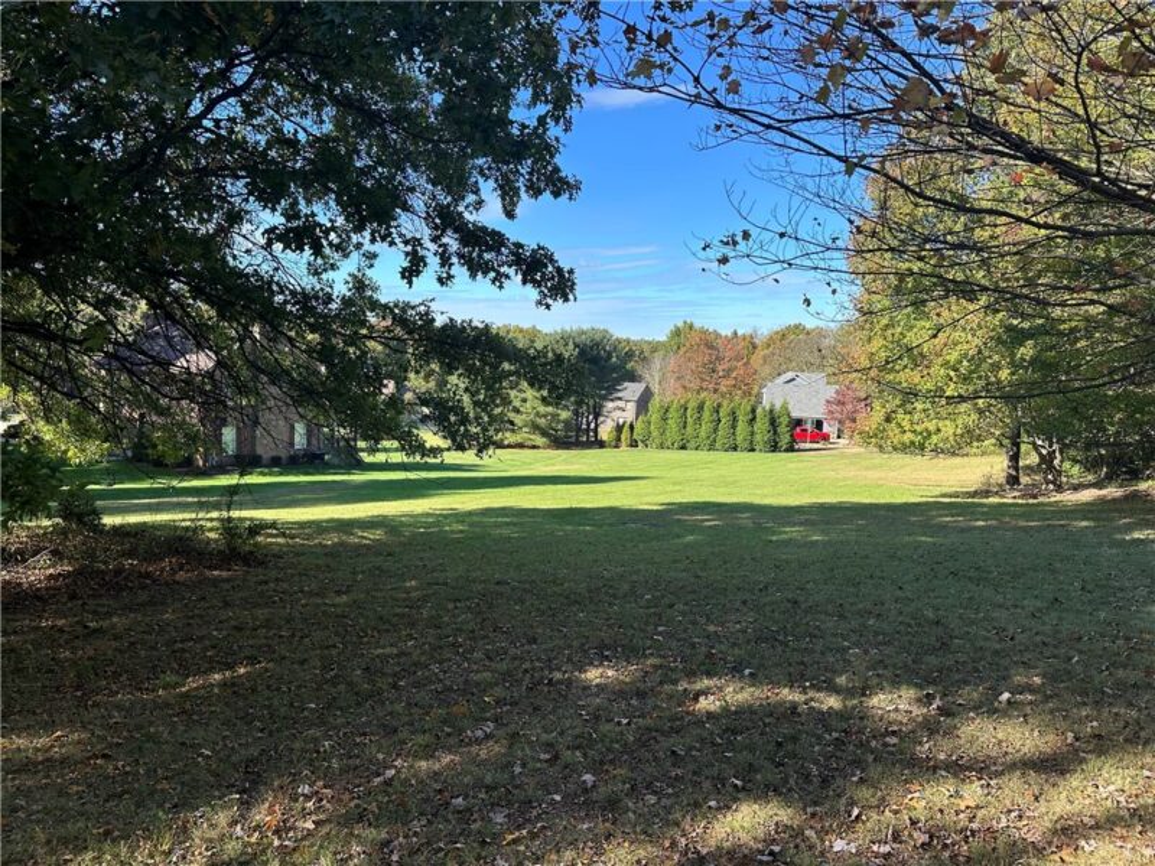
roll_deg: -1.7
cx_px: 578
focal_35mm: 24
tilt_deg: -5.6
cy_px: 433
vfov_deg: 56.8
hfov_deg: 71.6
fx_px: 801
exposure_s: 1/1473
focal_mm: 6.86
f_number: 1.78
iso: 80
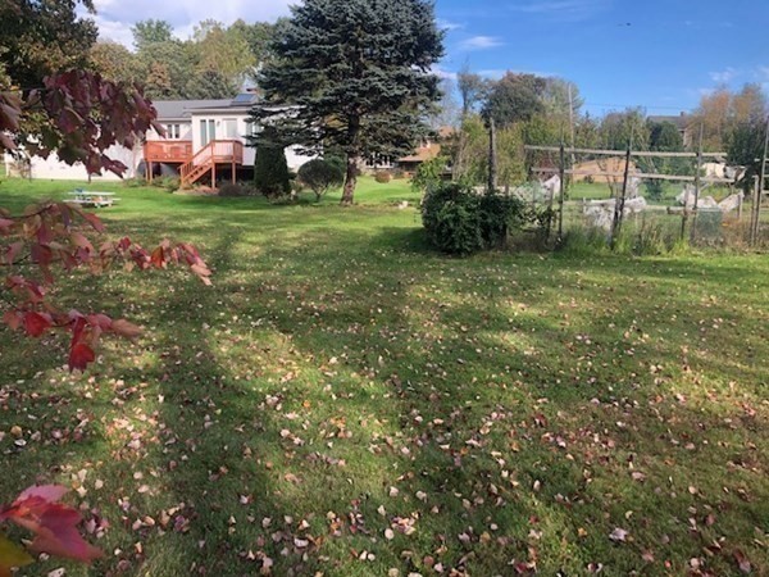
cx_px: 384
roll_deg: -1.0
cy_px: 288
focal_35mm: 28
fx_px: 622
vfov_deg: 49.7
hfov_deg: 63.4
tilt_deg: -9.4
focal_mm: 3.99
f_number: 1.8
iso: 20
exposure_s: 1/333
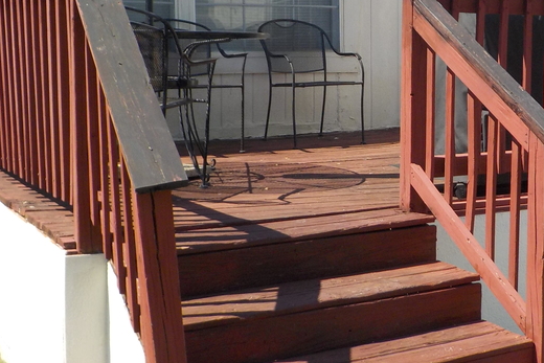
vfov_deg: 22.6
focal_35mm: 60
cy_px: 128
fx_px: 907
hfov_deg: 33.0
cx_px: 375
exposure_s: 1/800
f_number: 3.3
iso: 125
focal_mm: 4.1
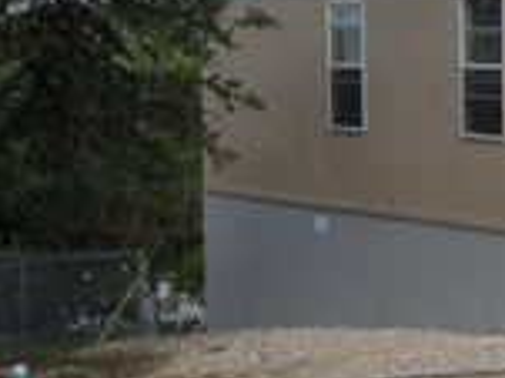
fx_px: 2726
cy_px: 244
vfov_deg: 7.9
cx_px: 1010
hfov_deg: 9.8
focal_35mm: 187
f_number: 4.5
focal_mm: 7.8
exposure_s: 1/750
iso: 120
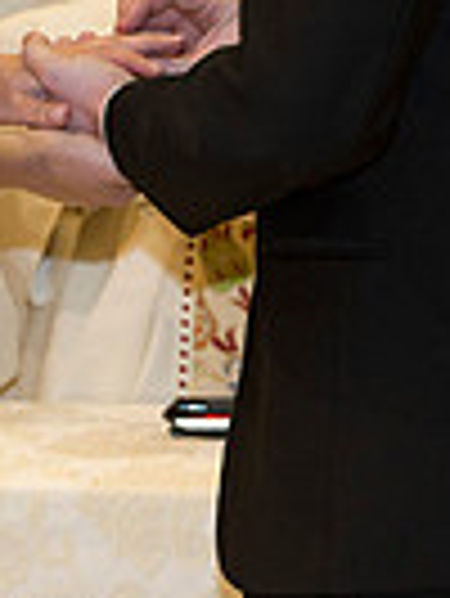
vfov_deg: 4.1
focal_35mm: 487
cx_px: 432
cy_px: 166
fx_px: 8428
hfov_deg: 3.1
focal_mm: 116
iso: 1250
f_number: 3.5
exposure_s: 1/60
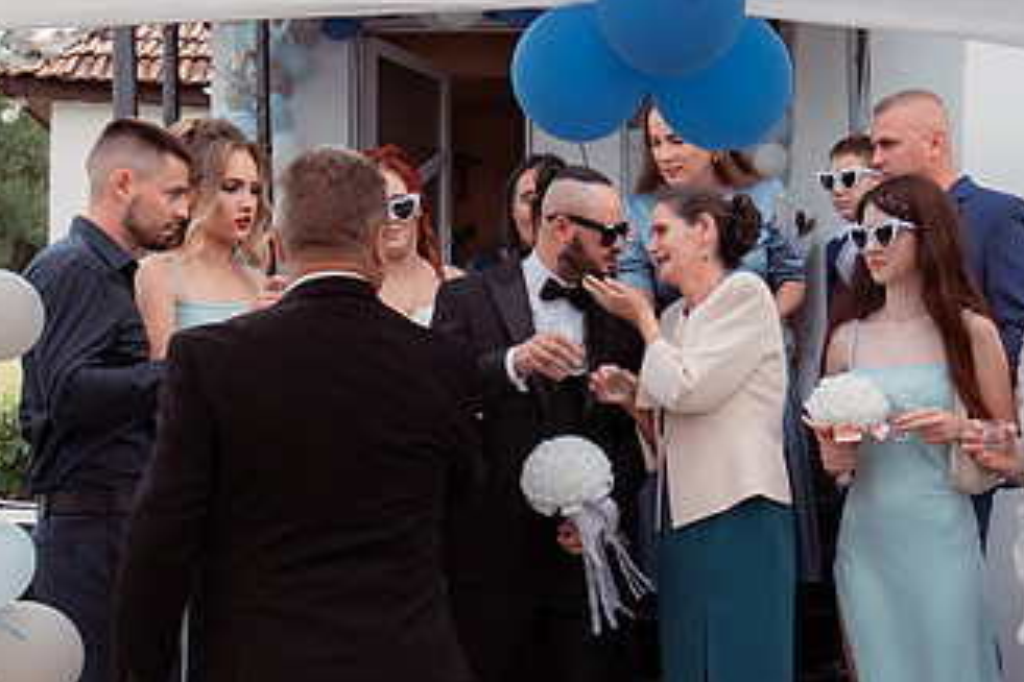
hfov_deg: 34.9
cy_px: 398
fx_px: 1621
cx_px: 630
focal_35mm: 57
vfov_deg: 23.8
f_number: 5
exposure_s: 1/400
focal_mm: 27
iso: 250
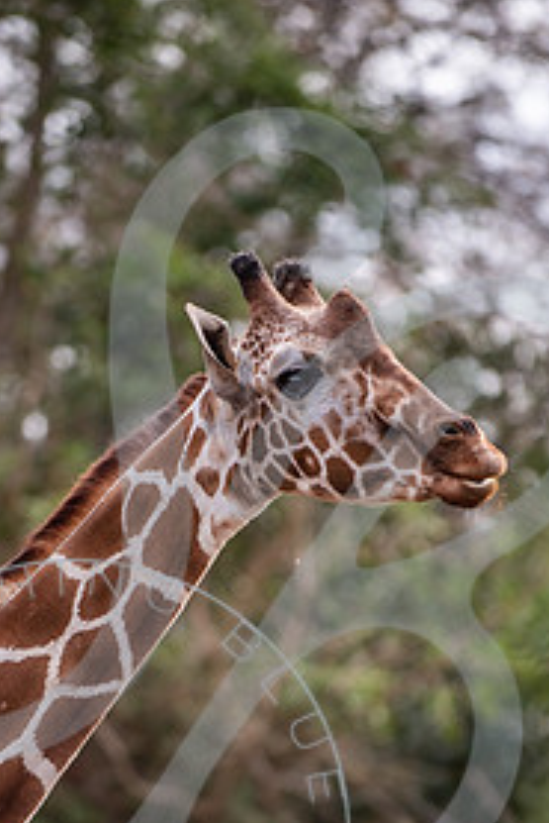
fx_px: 7425
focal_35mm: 325
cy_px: 609
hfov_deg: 4.2
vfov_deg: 6.3
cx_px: 208
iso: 100
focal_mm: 200
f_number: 2.8
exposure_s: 1/400
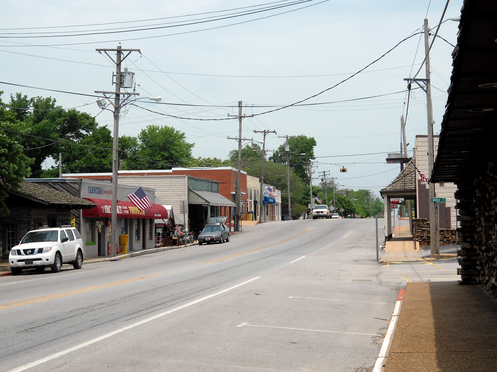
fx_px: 1062
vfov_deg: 19.9
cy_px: 186
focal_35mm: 74
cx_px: 248
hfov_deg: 26.3
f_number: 4.7
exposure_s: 1/800
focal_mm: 13.2
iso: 80
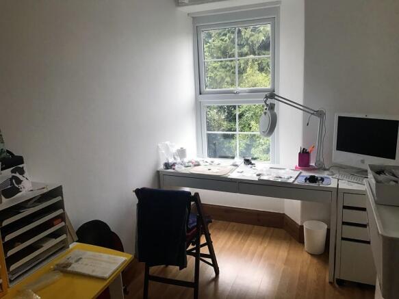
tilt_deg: -12.0
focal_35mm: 28
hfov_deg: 63.5
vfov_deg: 49.7
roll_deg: +3.1
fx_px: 323
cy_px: 150
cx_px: 200
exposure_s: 1/33
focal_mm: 3.99
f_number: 1.8
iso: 40
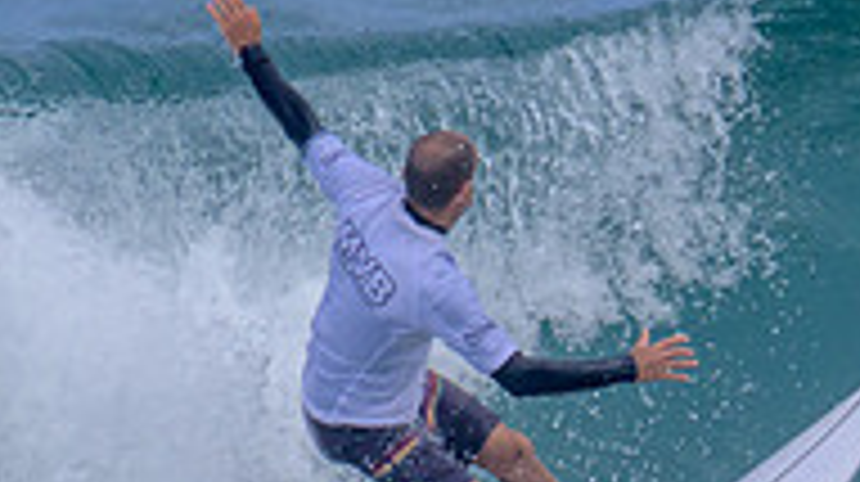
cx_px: 1052
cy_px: 562
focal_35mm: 3446
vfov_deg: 0.4
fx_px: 78505
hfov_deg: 0.6
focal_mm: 800
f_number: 11
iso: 900
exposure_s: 1/2000
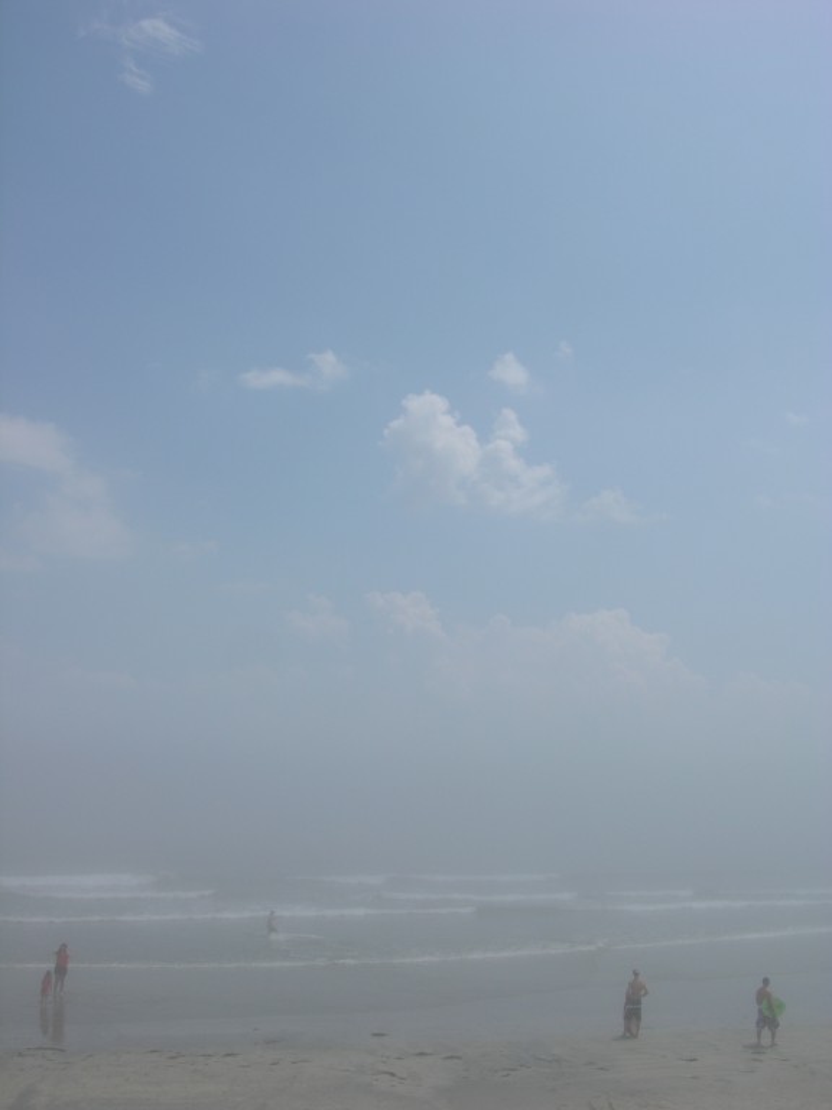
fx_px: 1122
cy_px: 555
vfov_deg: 52.6
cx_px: 416
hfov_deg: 40.7
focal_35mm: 35
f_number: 8
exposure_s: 1/384
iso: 50
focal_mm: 8.9
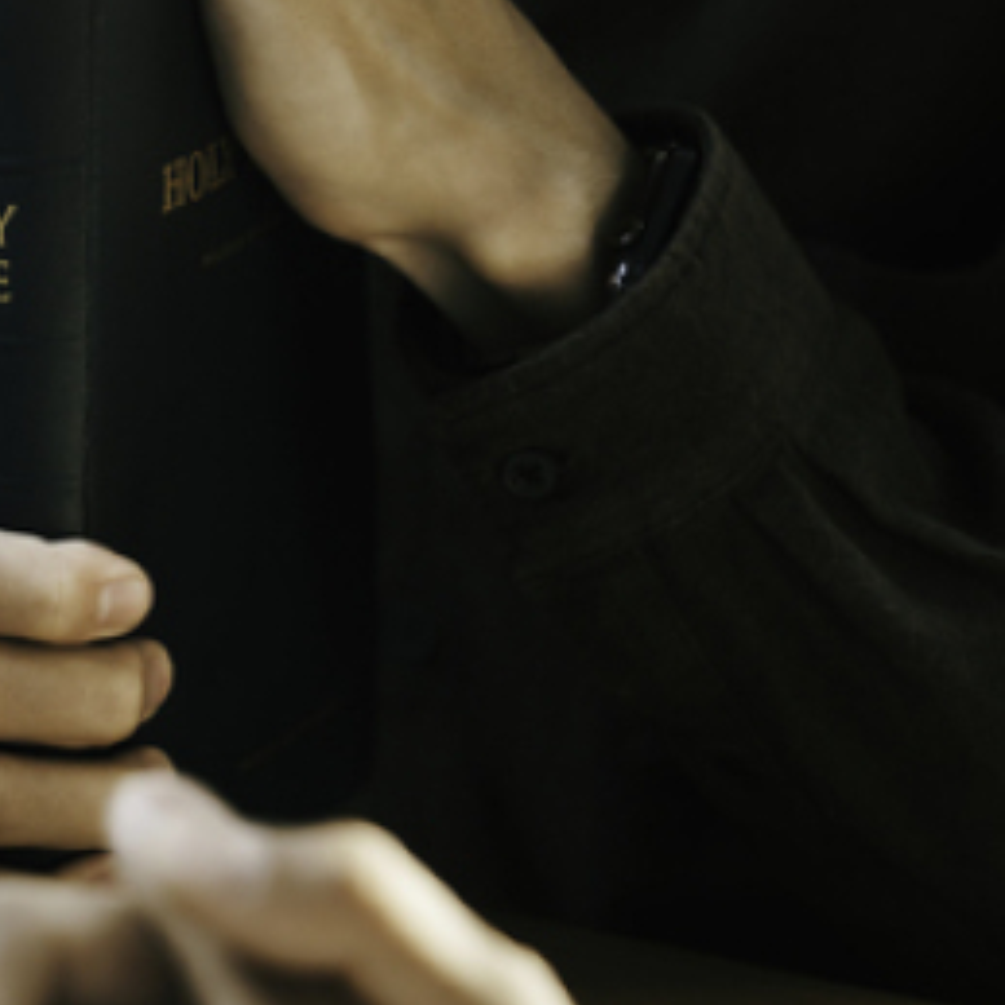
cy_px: 570
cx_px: -353
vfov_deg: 9.0
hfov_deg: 8.9
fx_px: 6372
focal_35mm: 194
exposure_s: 1/160
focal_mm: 70
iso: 320
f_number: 2.8
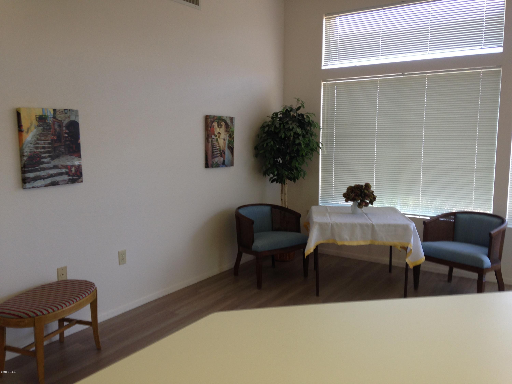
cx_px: 256
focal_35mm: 33
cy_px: 192
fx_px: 488
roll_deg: -0.7
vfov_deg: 42.9
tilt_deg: -8.5
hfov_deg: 55.4
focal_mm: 4.12
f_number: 2.4
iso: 50
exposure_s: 1/30
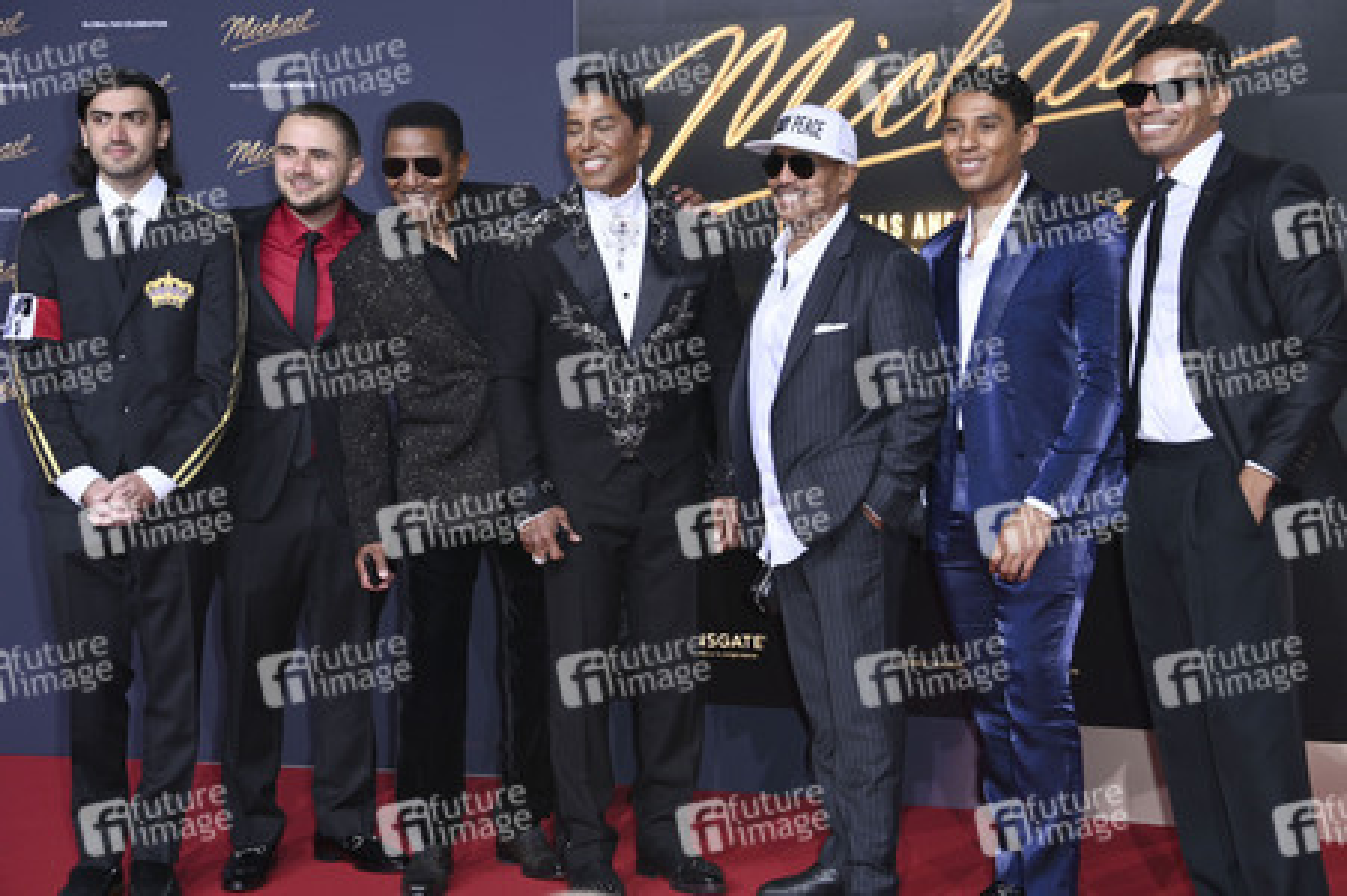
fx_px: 2916
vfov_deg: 17.5
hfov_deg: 26.0
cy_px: 448
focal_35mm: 78
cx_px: 674
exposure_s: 1/250
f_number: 5.6
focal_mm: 78
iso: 400
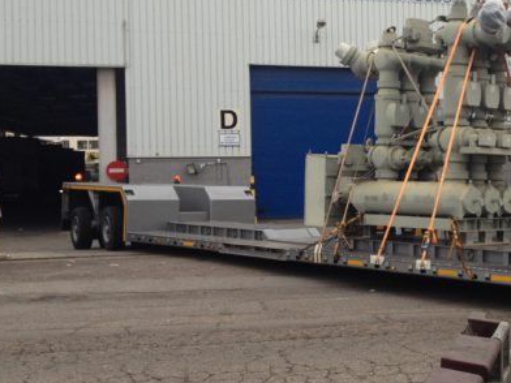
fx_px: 930
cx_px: 443
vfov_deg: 23.3
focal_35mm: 63
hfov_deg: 29.7
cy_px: 174
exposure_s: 1/120
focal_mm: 4.28
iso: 80
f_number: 2.4
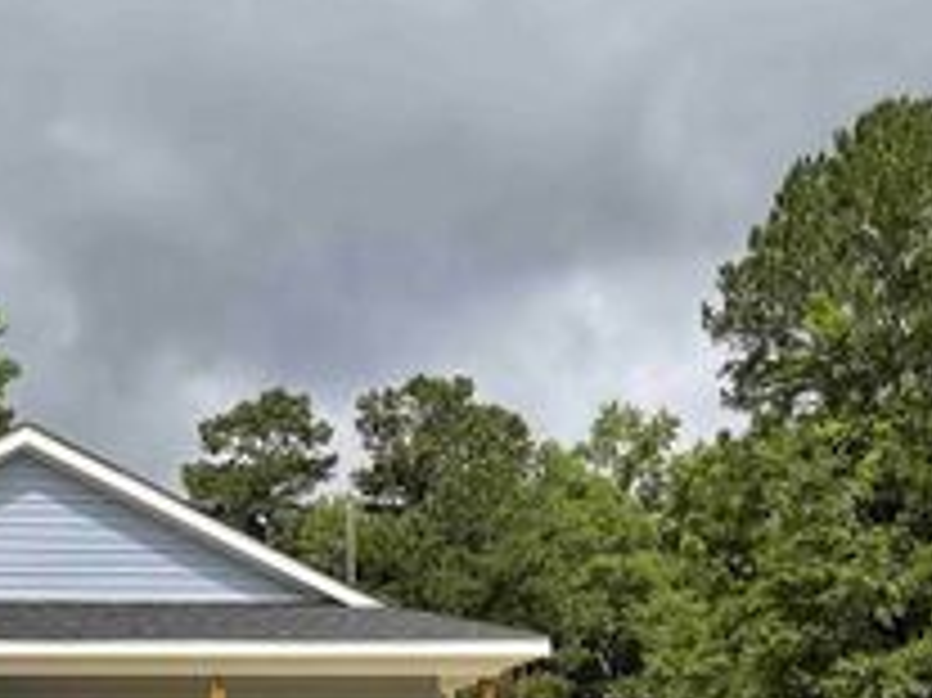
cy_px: 777
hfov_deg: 26.2
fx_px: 1884
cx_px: -18
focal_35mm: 70
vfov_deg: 20.0
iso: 16
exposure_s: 1/2959
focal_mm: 3
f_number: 1.8
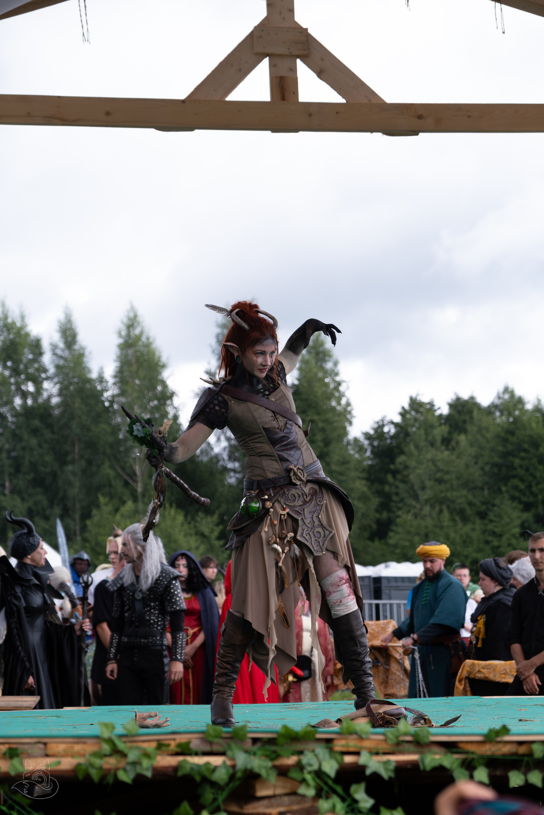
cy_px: 408
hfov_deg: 16.5
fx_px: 1881
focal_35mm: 83
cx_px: 272
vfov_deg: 24.5
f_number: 3.6
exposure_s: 1/1250
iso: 500
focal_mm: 55
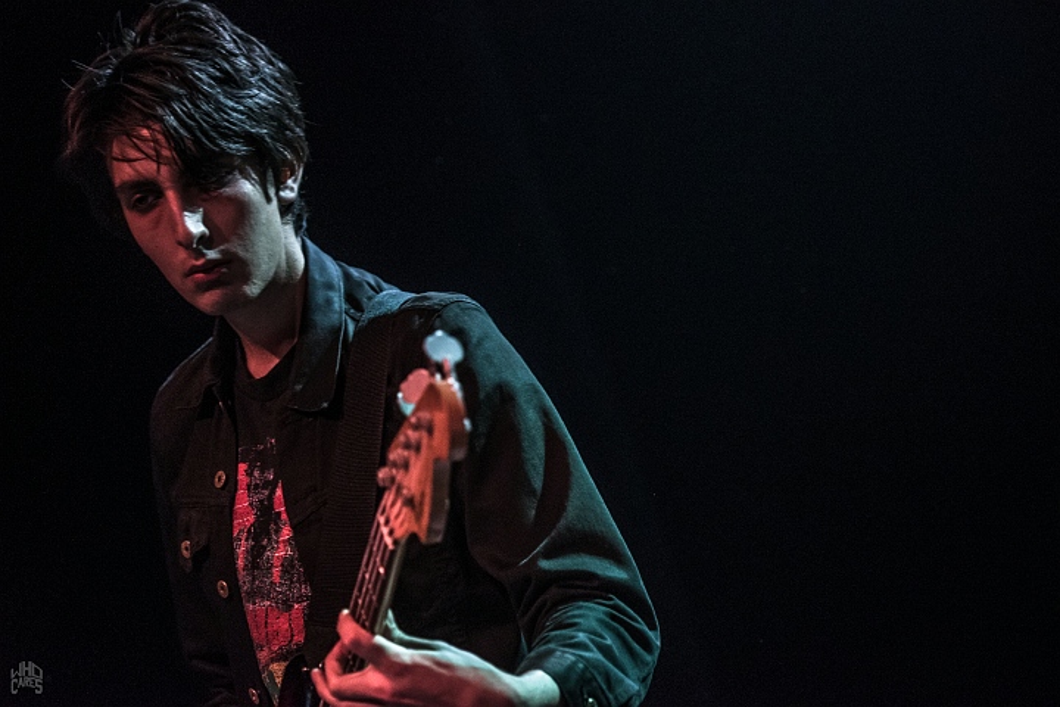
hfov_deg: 11.4
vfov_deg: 7.6
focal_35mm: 180
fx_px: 5300
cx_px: 530
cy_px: 354
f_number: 2.8
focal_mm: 120
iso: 2500
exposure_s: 1/100
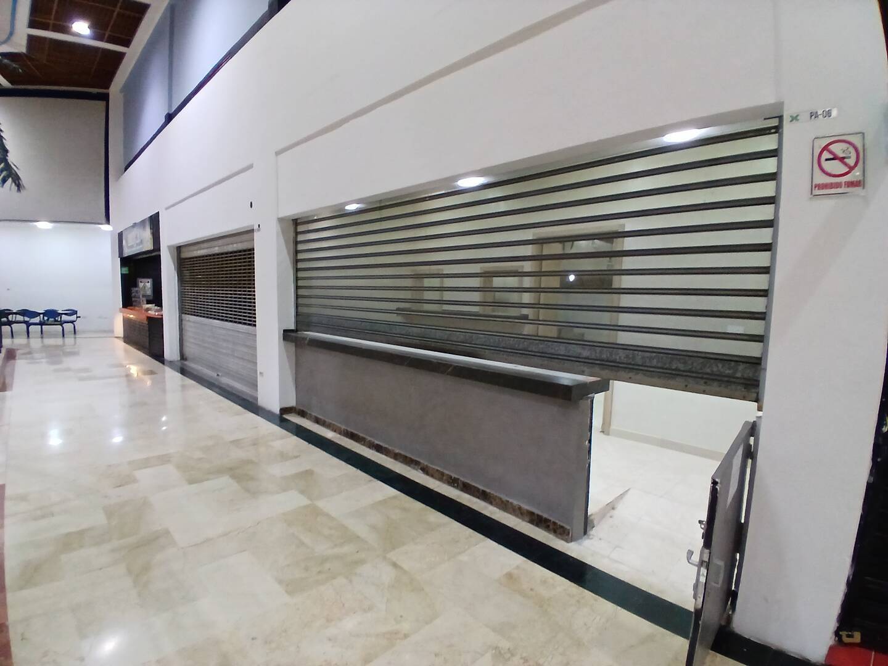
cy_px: 333
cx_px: 444
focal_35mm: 17
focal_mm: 1.4
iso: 160
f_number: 2.2
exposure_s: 1/30
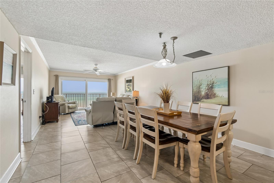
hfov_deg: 100.4
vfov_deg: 77.3
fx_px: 114
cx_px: 137
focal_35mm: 15
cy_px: 92
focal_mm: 10
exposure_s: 1/25
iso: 100
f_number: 7.1
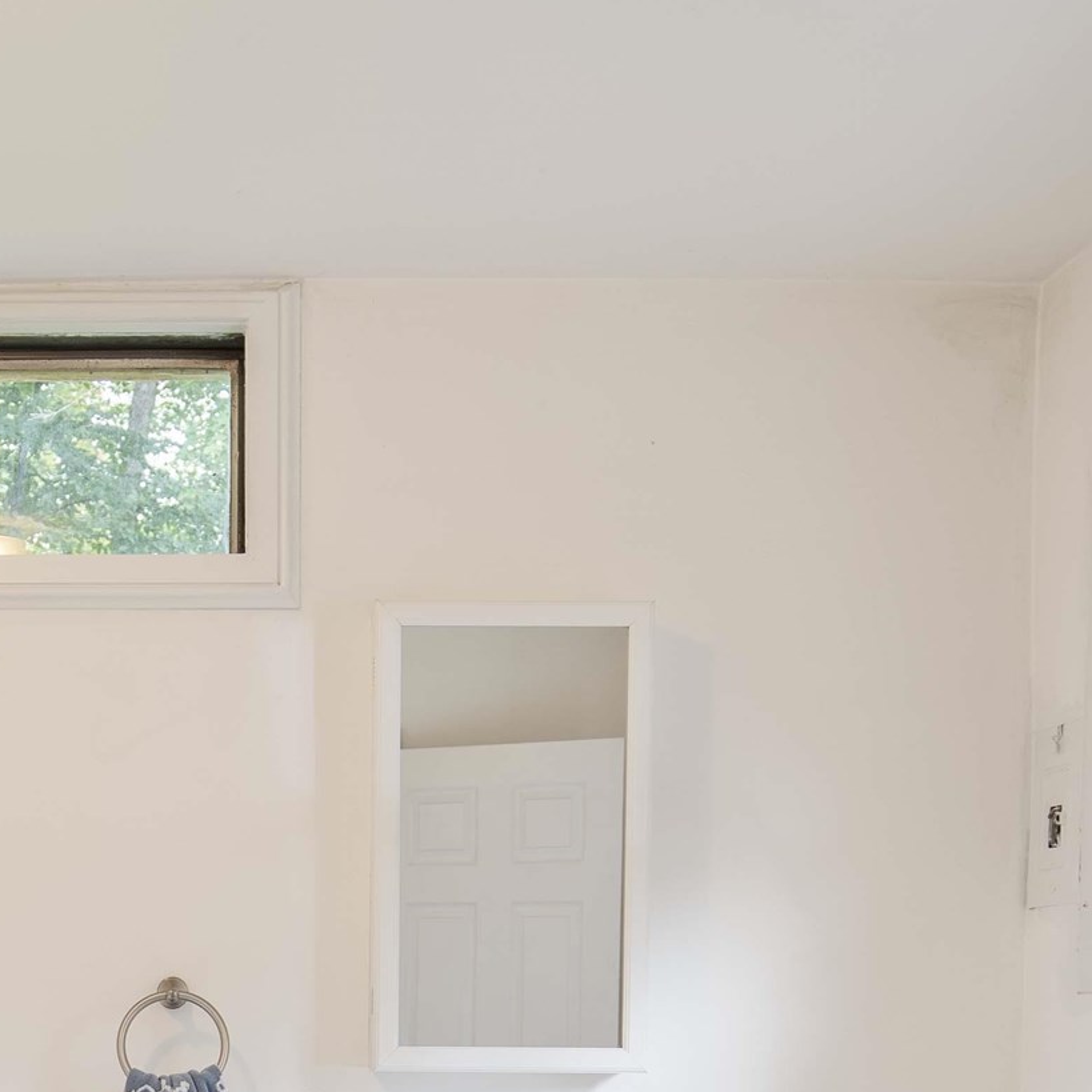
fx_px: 1820
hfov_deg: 32.2
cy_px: 1117
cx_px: 176
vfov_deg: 30.7
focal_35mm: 51
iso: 100
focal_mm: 16
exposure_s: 1/6
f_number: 4
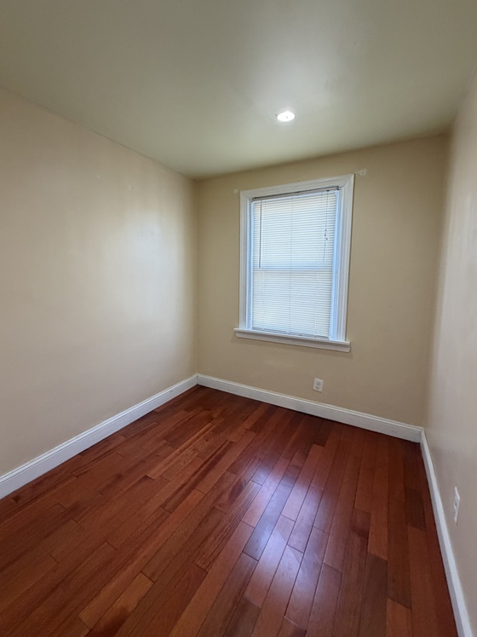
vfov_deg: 98.1
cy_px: 302
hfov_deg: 81.7
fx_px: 276
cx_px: 233
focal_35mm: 15
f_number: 2.2
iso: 320
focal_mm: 2.22
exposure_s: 1/120
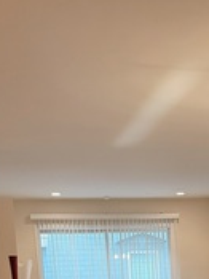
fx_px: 532
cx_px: 190
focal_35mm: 66
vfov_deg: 26.1
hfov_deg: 21.7
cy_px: 338
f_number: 1.78
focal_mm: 6.76
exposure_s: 1/60
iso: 160
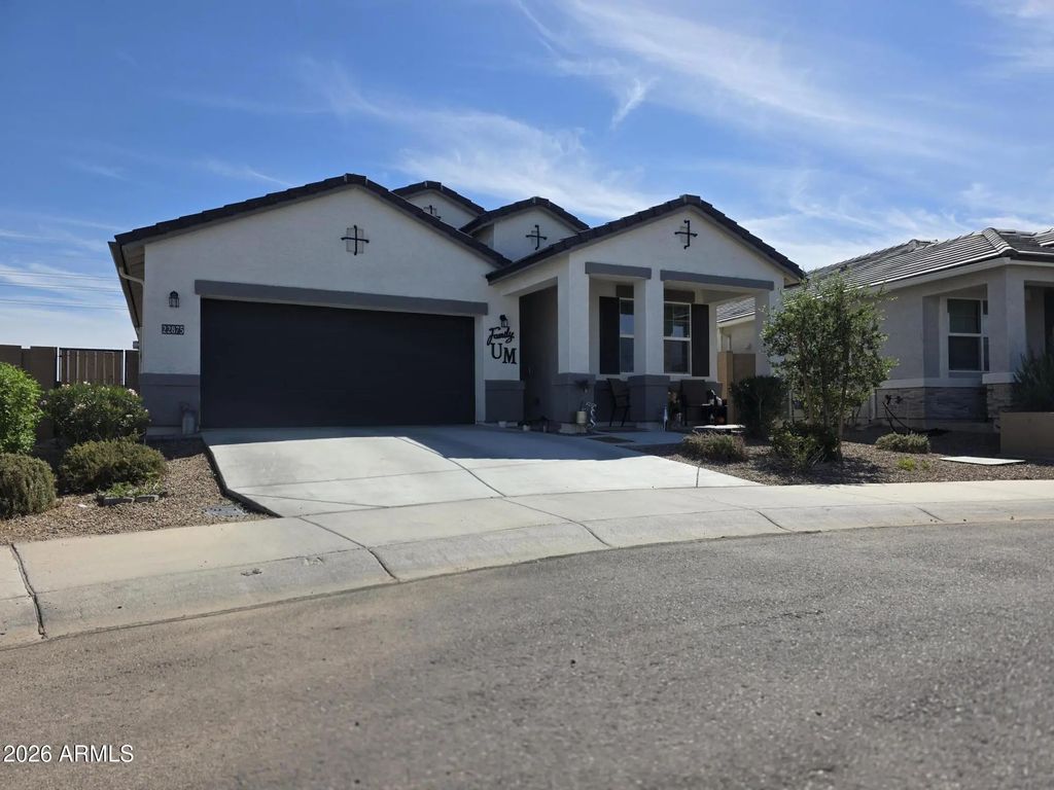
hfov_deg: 73.9
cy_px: 395
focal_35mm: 23
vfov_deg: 58.9
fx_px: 700
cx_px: 527
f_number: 1.7
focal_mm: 6.3
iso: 80
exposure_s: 1/7944
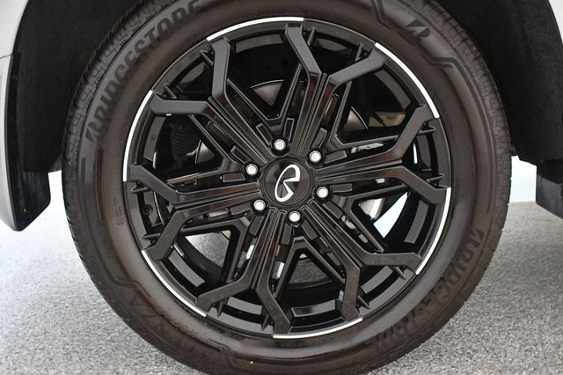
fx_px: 813
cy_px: 188
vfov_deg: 26.0
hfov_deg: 38.2
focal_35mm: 52
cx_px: 282
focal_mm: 35
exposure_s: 1/60
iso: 10000
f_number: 4.2
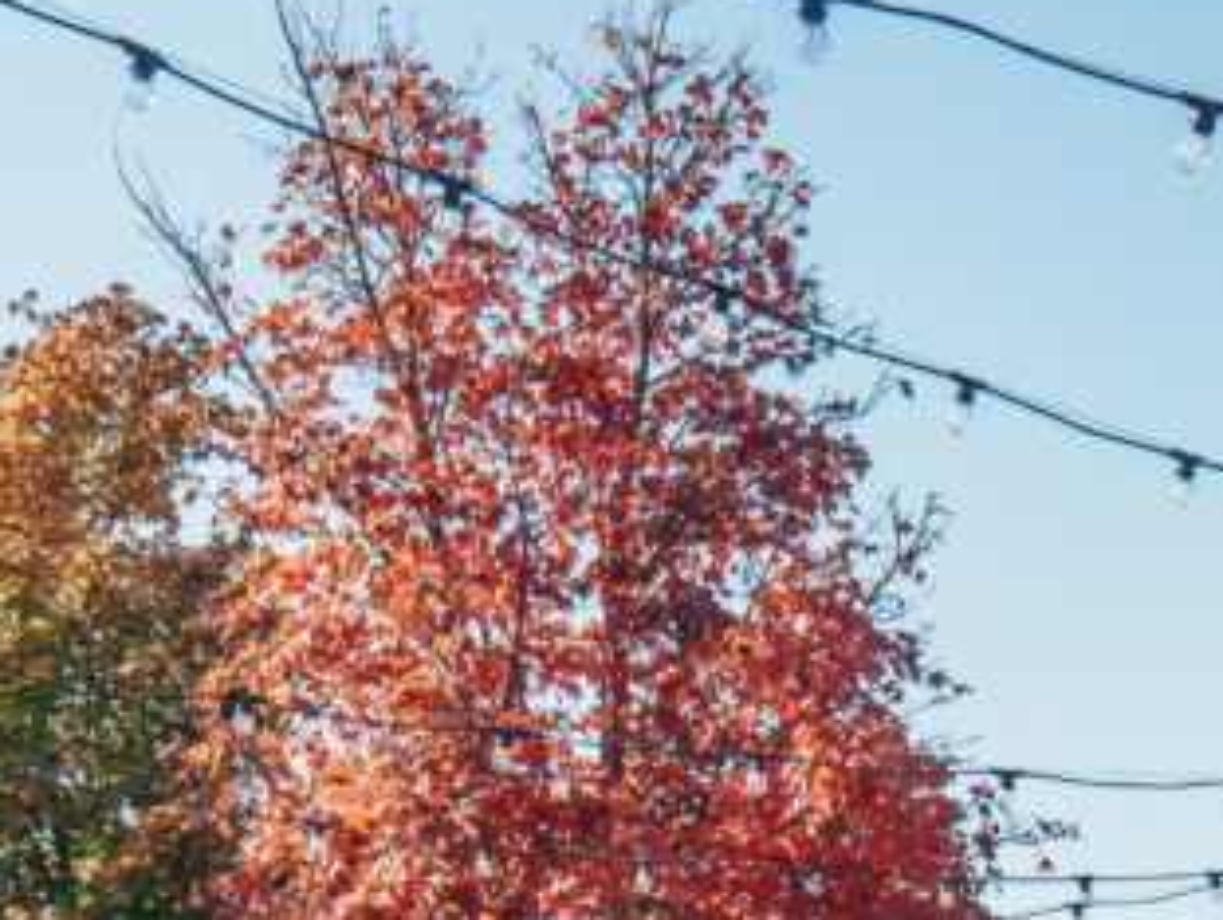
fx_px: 4634
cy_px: 1592
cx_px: 904
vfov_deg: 10.7
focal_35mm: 131
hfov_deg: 15.0
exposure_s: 1/640
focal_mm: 17
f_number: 4.1
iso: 200
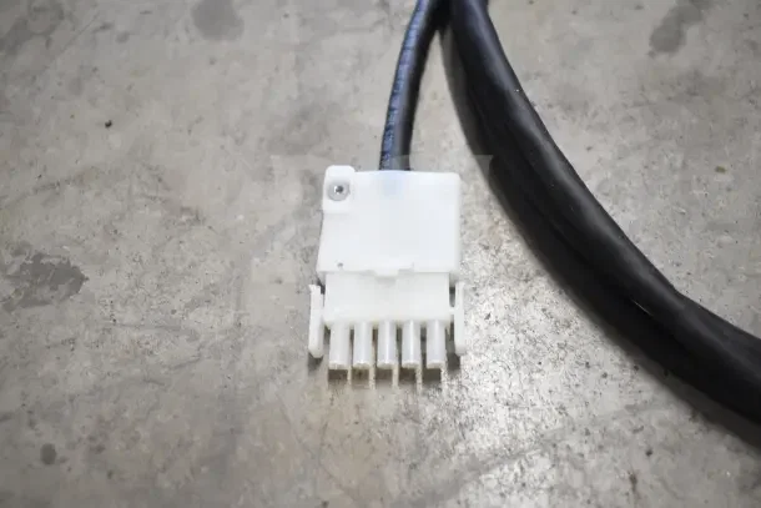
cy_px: 254
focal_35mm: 33
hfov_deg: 57.2
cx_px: 380
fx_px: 698
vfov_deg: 40.0
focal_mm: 22
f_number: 3.8
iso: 1800
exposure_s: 1/40
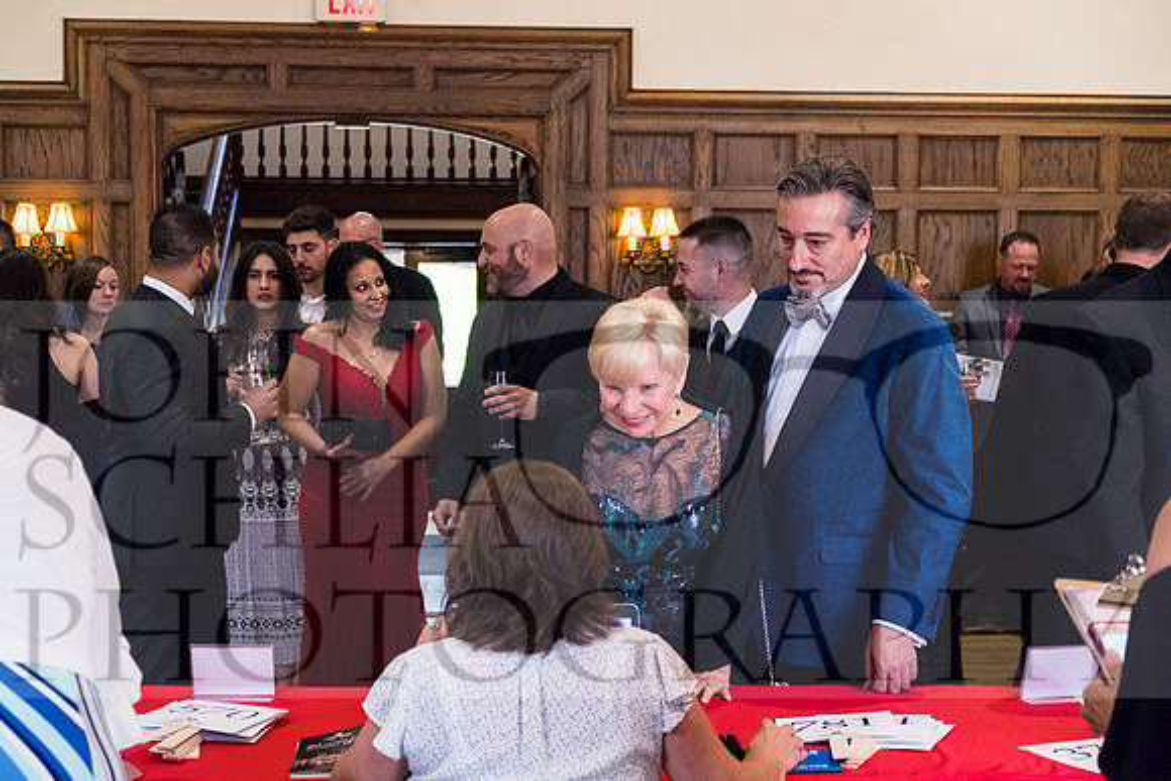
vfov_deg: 23.0
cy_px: 390
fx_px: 1919
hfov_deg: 33.9
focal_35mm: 59
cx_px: 586
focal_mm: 39
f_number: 3.6
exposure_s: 1/80
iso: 2000
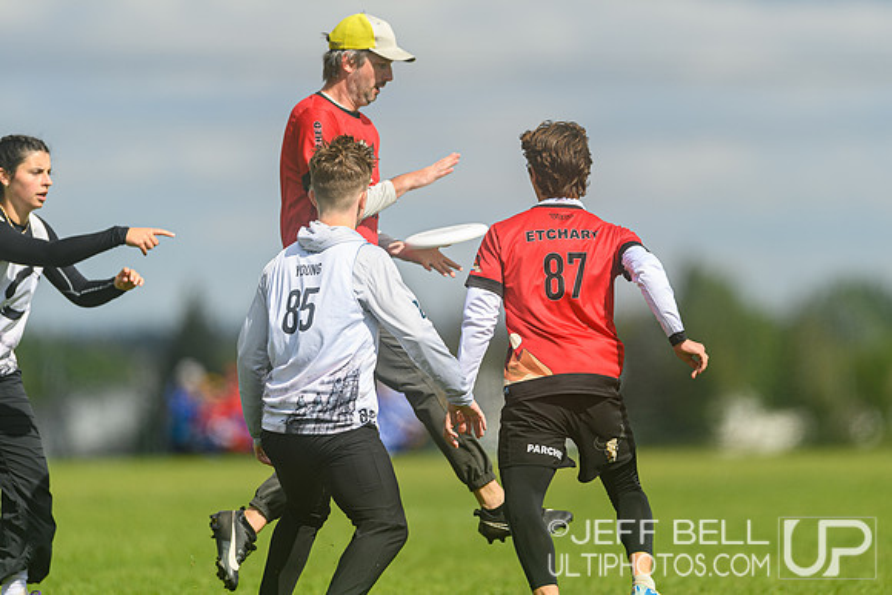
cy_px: 292
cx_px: 543
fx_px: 12080
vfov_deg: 2.8
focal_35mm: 487
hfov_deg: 4.2
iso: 100
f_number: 3.2
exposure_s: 1/1600
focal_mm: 400
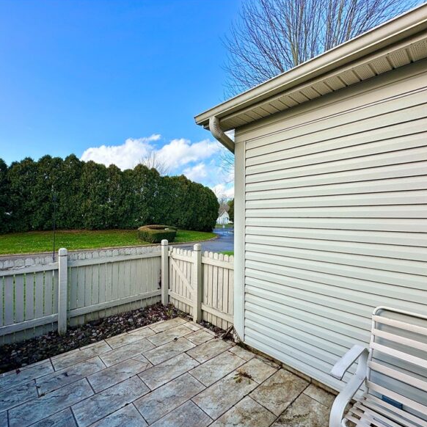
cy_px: 216
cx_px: 199
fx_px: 237
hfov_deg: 83.8
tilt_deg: +0.1
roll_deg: +0.7
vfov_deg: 84.0
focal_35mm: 17
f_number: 2.2
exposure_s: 1/979
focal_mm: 2.22
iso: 40
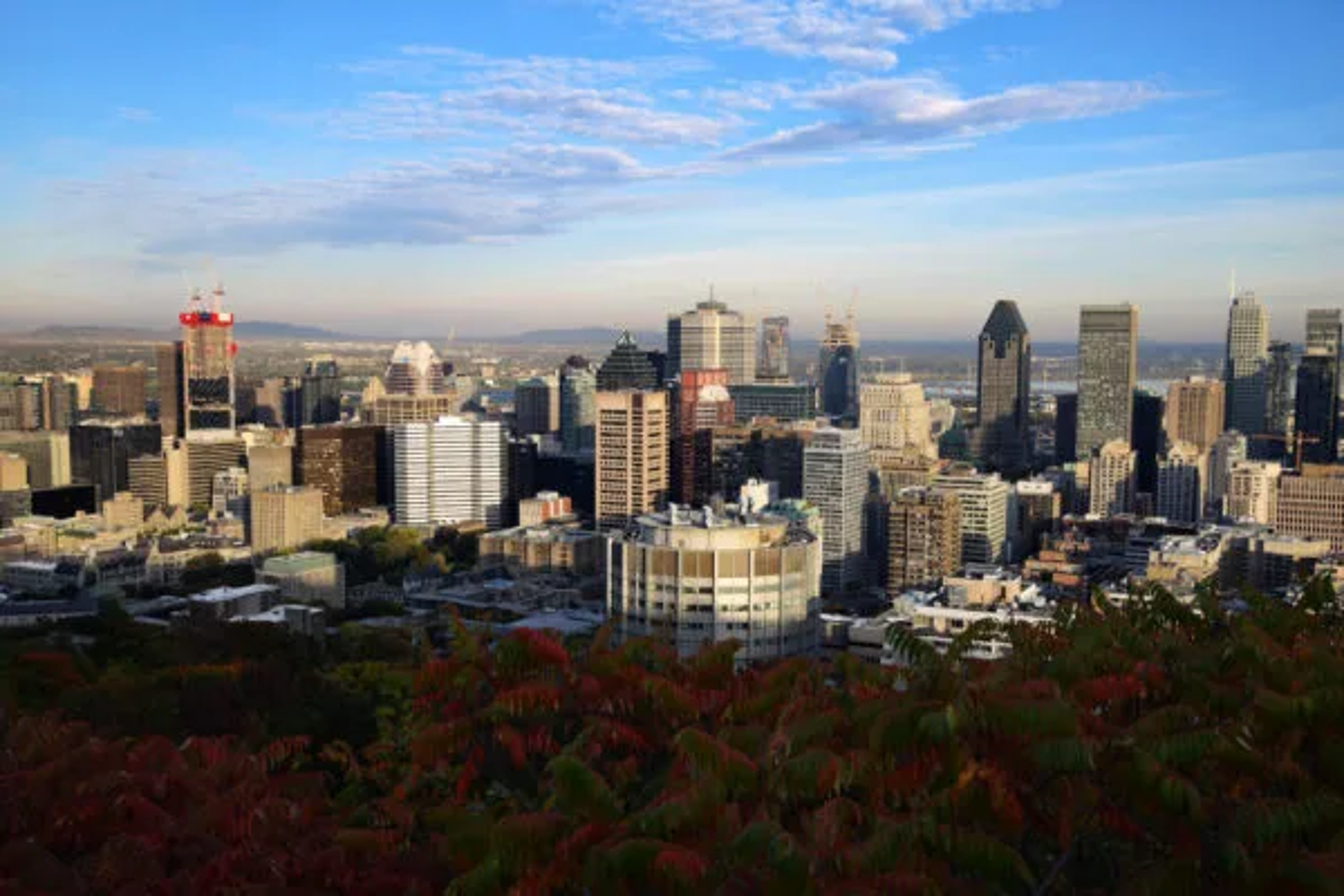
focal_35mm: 36
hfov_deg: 53.1
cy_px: 448
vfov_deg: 36.9
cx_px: 672
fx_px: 1344
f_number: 8
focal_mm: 24
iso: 220
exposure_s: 1/250
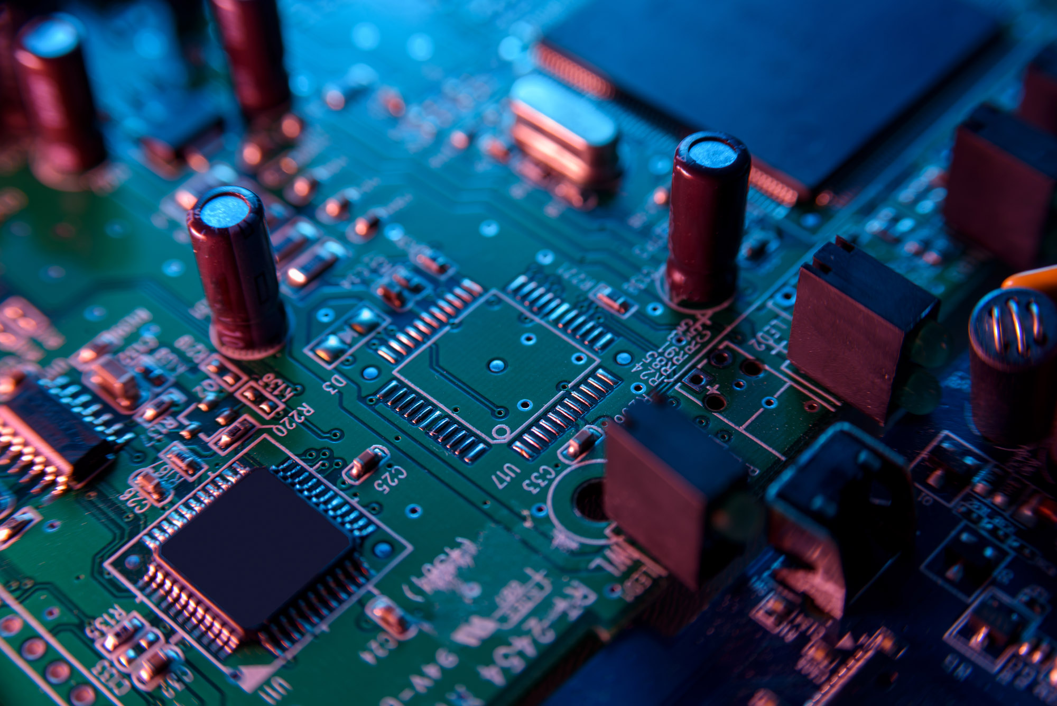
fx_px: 3084
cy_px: 353
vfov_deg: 13.1
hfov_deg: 19.4
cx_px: 528
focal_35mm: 105
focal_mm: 105
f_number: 8
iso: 50
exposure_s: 1/125
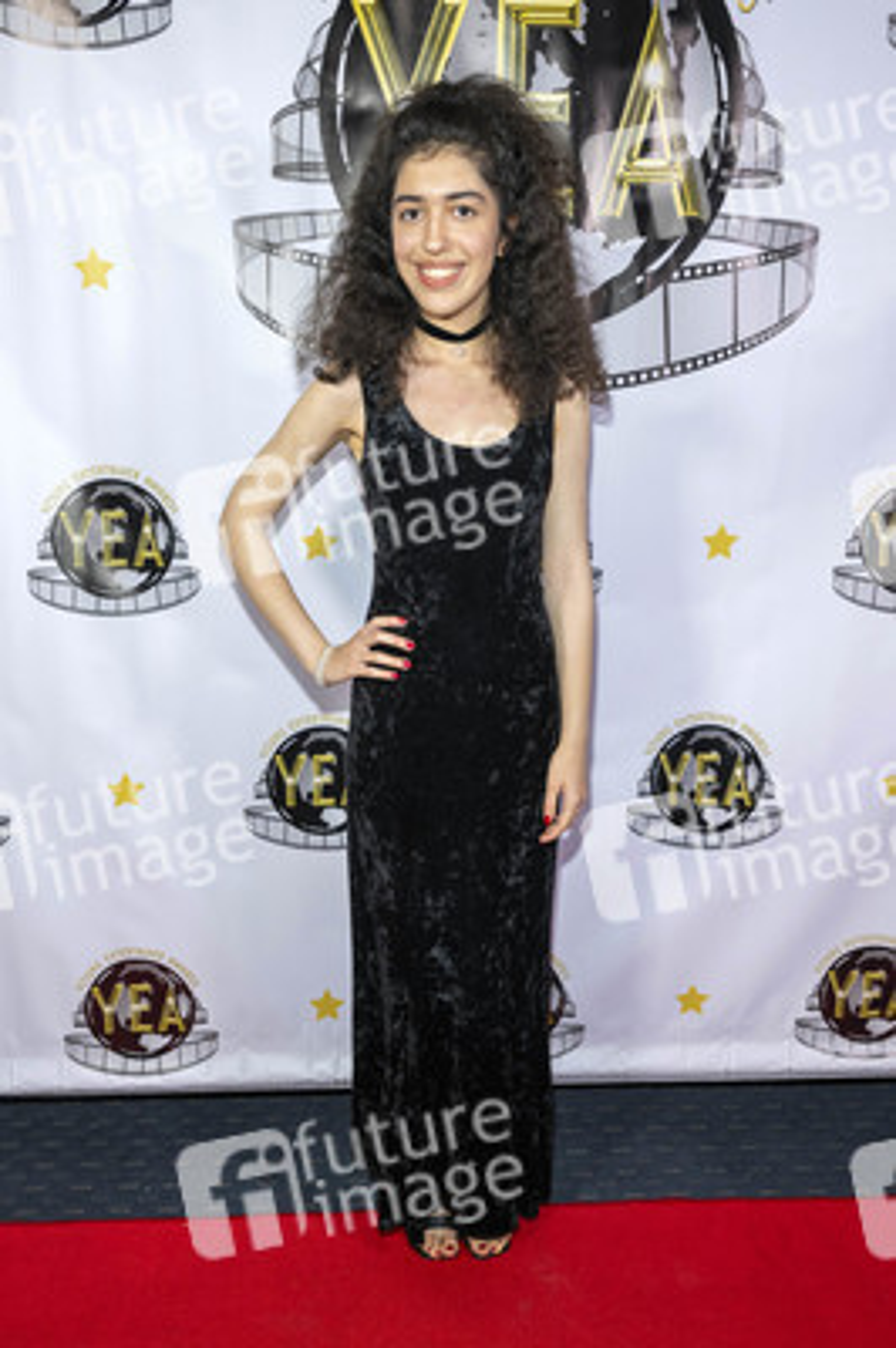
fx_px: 1141
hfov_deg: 42.9
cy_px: 674
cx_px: 448
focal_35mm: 30
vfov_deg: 61.1
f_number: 5.6
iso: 800
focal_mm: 30.5
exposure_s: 1/200
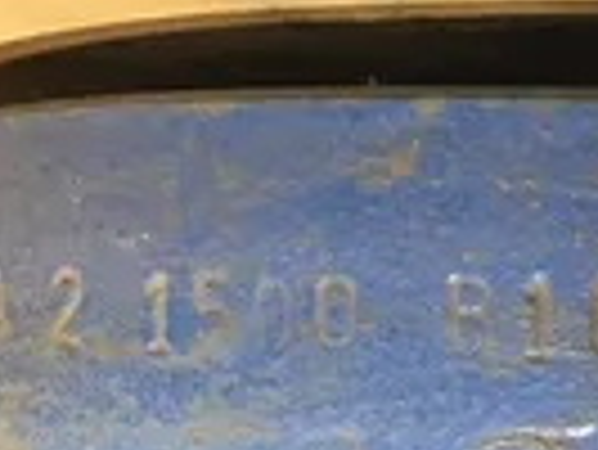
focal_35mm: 93
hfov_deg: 19.7
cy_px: 346
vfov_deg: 15.8
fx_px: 1608
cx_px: 733
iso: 200
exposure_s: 1/24
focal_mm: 3.3
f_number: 2.4
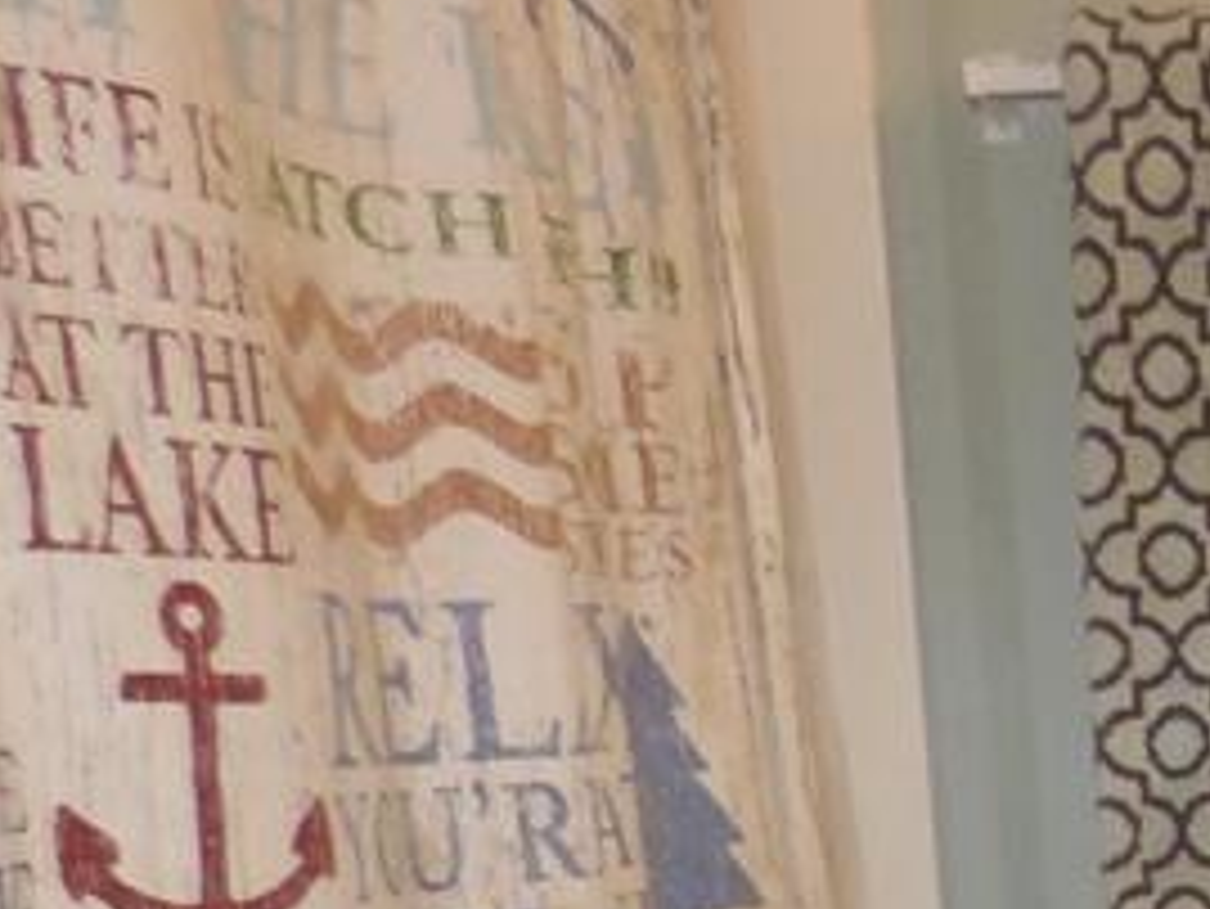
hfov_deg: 21.6
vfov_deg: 17.7
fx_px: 2658
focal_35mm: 76
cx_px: 1790
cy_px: 1292
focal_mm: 3.58
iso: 400
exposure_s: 1/50
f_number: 2.8
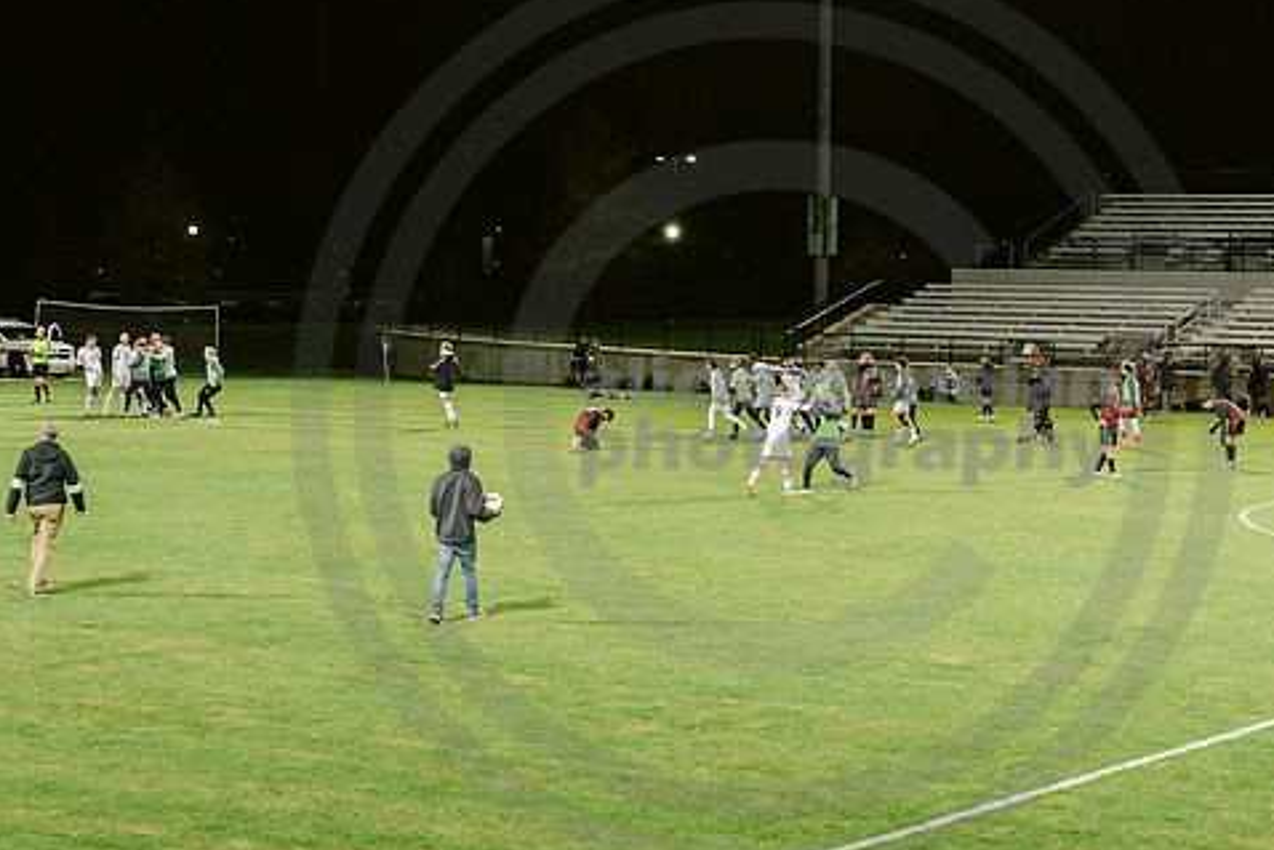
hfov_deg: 23.9
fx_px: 3009
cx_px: 765
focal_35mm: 85
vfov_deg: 16.1
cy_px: 412
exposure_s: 1/160
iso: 2000
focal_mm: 70
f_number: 4
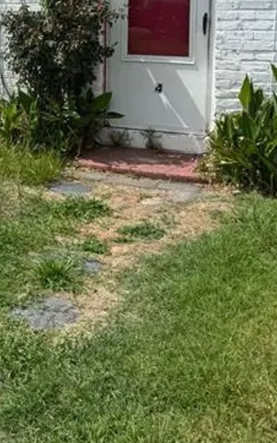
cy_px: 69
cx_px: -63
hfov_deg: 22.0
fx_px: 652
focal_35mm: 54
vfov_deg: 35.9
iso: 80
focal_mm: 6.76
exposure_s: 1/5348
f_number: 1.78
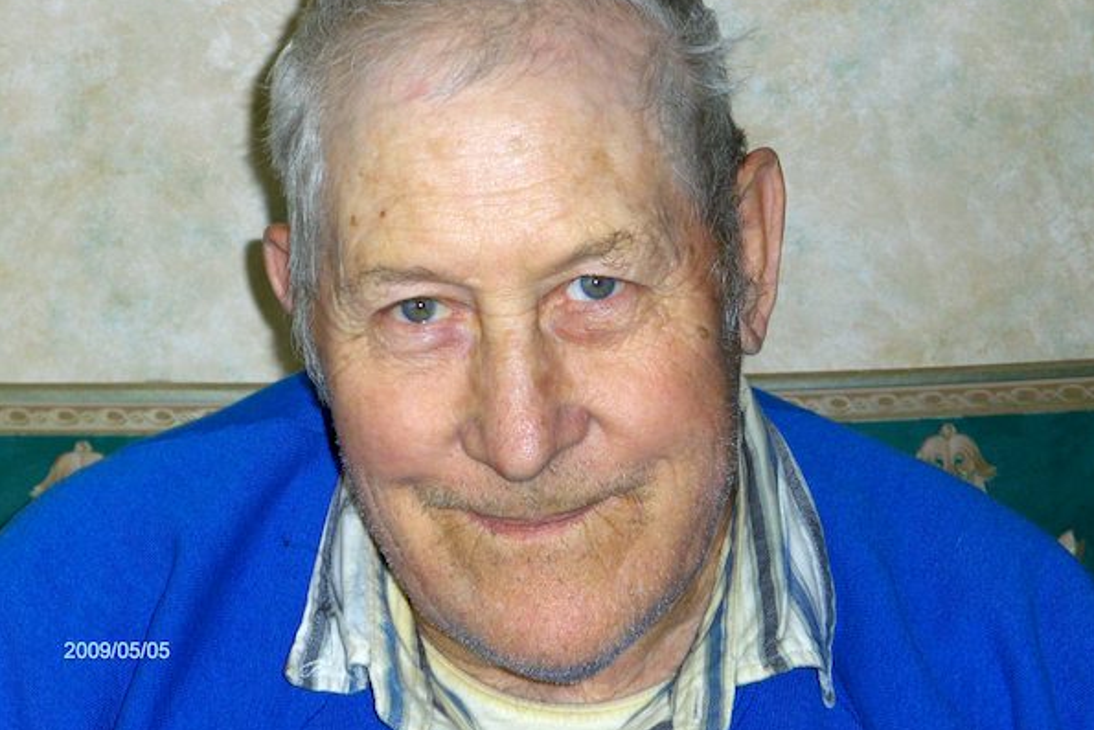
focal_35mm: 90
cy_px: 329
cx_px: 548
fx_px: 2735
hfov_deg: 22.6
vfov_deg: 15.2
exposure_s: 1/108
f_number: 4
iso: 50
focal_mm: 17.7
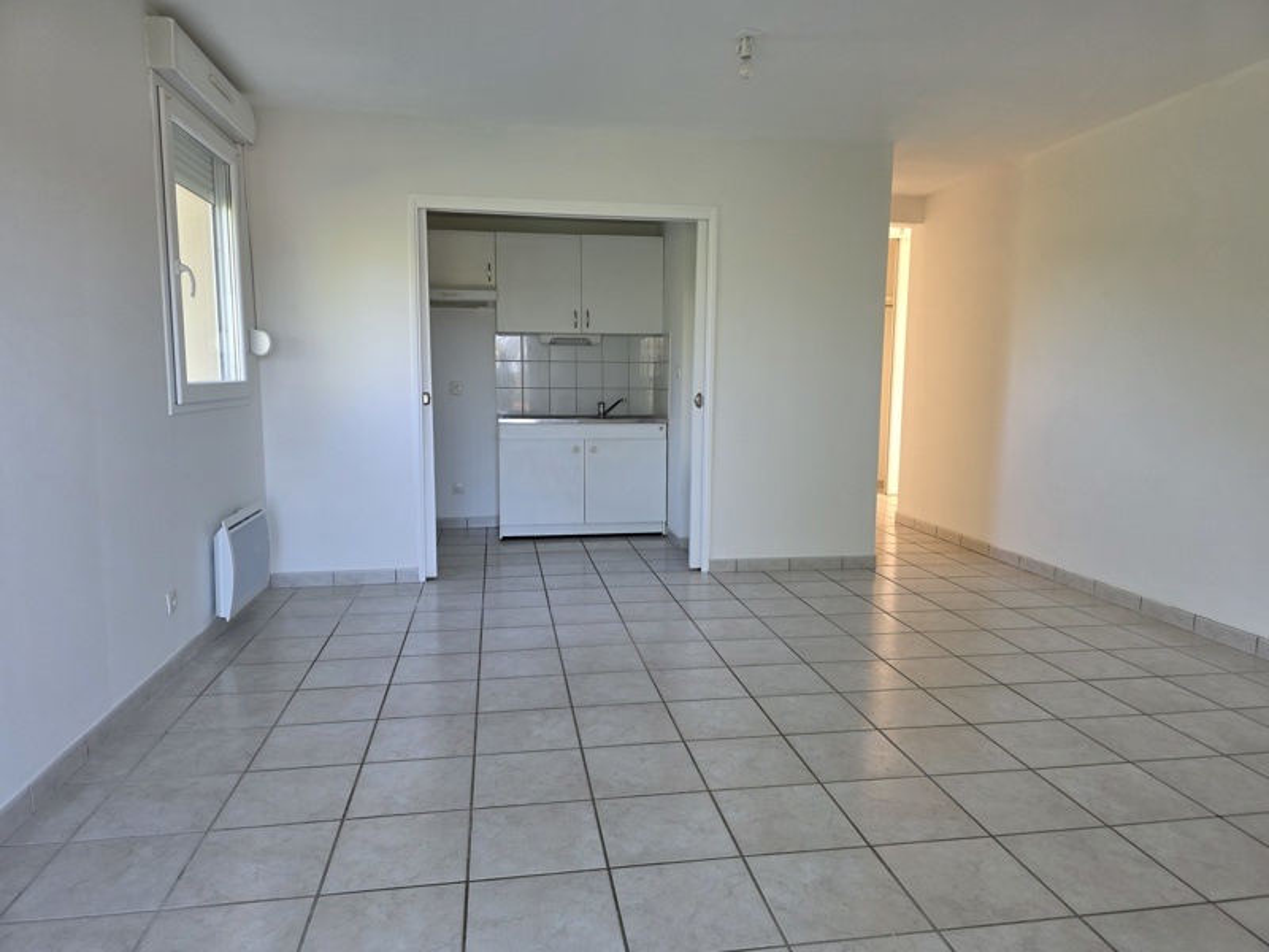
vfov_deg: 58.9
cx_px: 634
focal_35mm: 23
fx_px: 843
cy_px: 476
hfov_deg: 73.9
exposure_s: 1/180
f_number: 1.7
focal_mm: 6.3
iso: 125
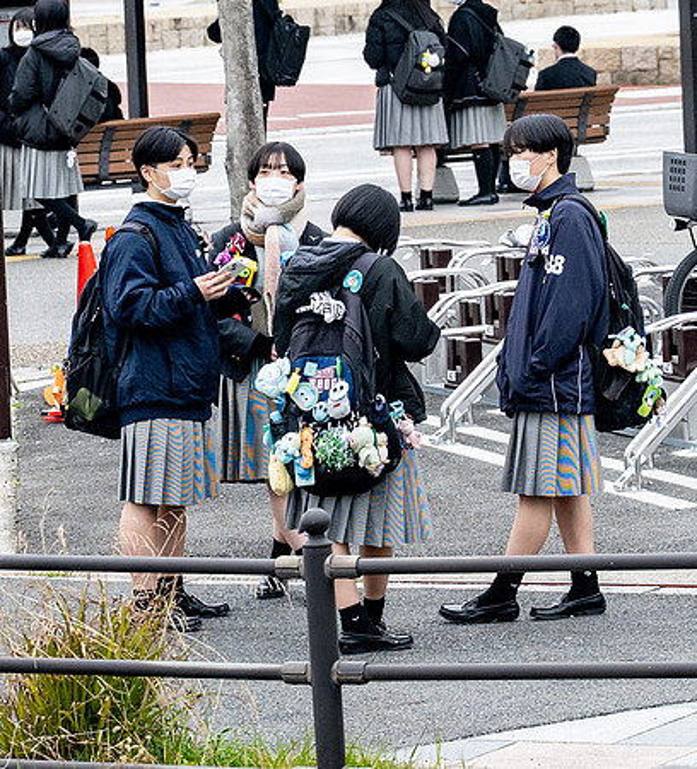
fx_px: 5954
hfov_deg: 6.7
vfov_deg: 7.4
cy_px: 328
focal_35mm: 248
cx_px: 300
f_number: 4
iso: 500
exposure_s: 1/400
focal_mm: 70
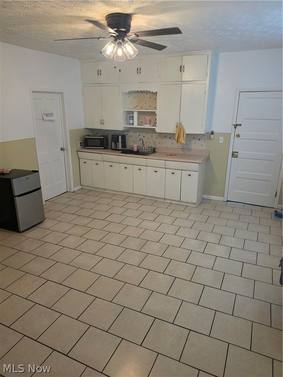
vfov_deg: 73.9
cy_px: 188
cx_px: 142
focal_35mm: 23
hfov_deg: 58.9
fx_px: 251
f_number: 1.4
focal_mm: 6.5
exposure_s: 1/120
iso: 250
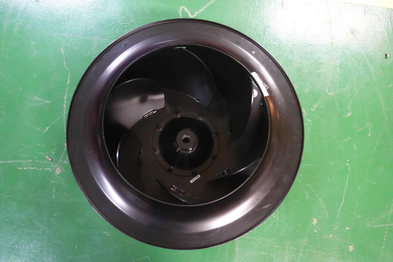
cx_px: 196
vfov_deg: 37.9
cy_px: 131
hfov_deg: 54.4
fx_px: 382
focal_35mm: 35
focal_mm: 12.81
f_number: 2.8
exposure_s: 1/40
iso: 3200
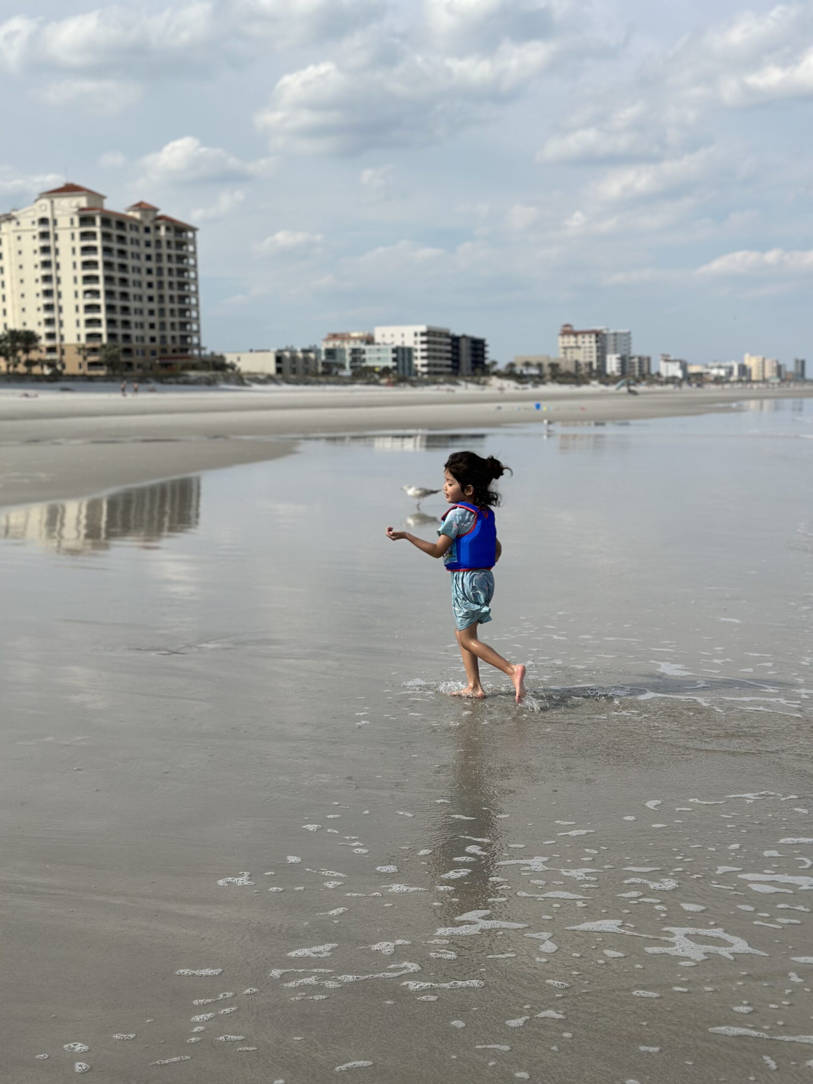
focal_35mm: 48
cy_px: 542
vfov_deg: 39.7
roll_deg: -0.4
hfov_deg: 30.3
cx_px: 406
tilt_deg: -7.0
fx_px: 1503
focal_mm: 6.86
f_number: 1.78
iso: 100
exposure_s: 1/10870
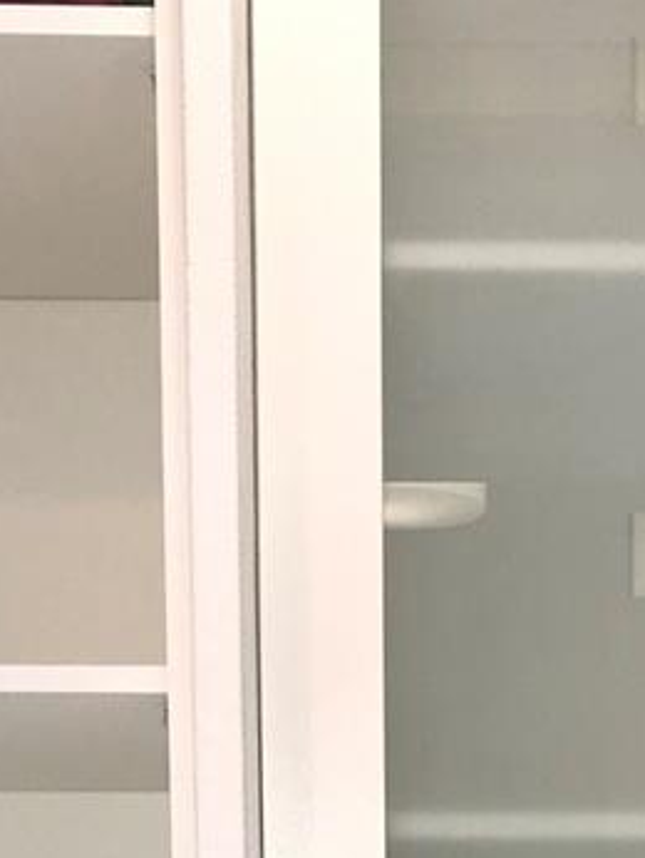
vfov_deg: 17.5
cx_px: 501
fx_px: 2407
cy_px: 1406
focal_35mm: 97
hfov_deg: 15.2
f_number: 1.8
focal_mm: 3.99
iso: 20
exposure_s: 1/34
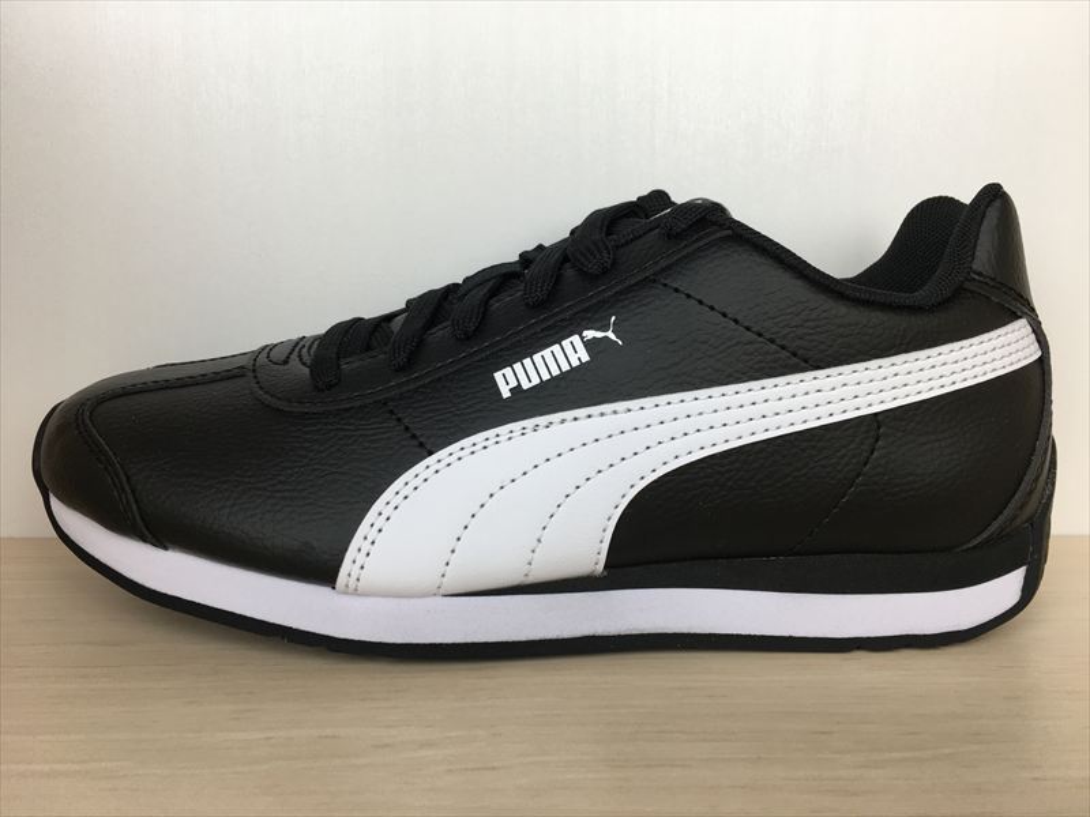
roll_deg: -0.2
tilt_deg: -9.3
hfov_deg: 61.7
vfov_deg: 48.2
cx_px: 545
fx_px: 913
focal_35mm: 29
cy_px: 408
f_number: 2.2
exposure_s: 1/120
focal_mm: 4.15
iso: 32
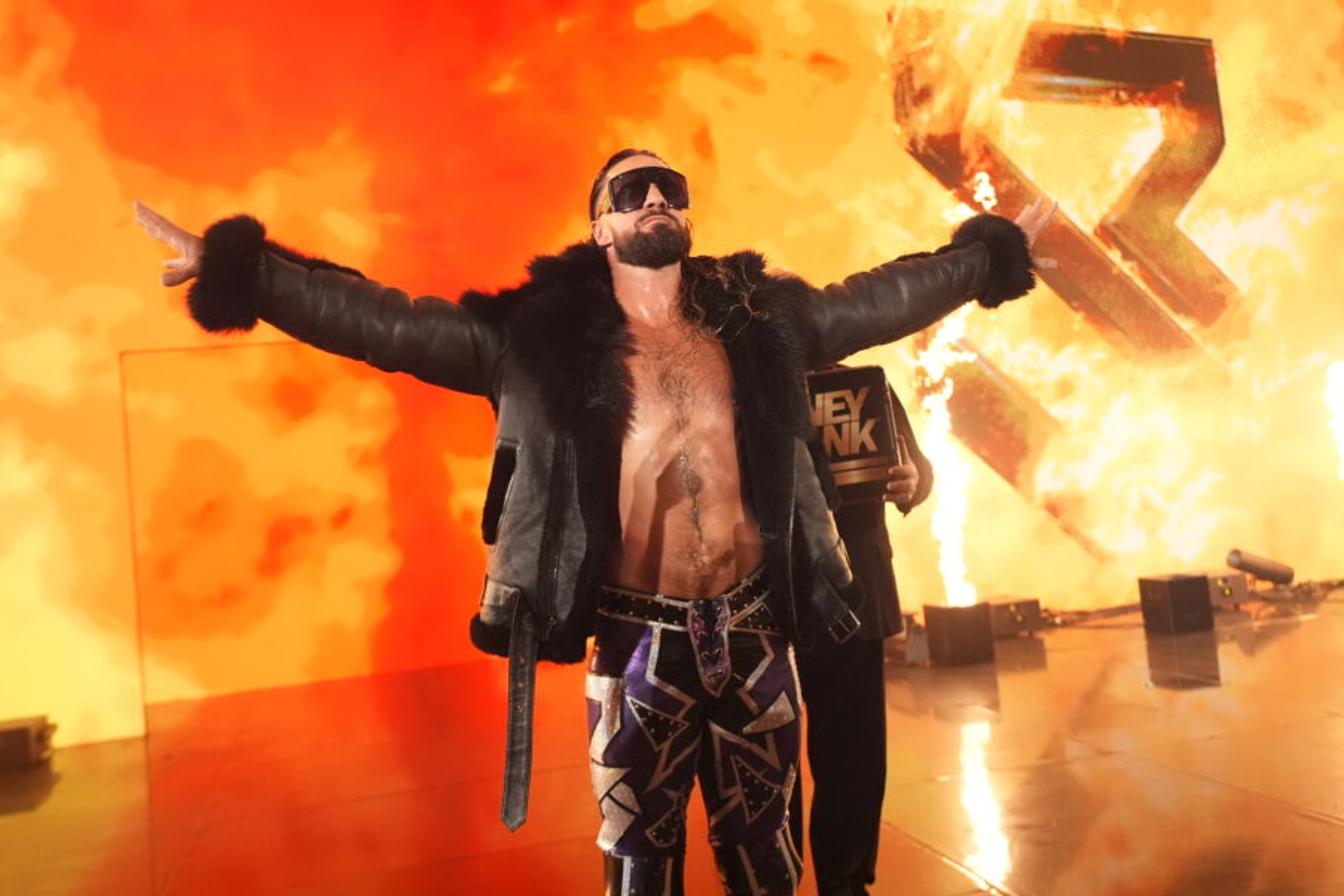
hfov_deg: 55.8
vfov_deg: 38.8
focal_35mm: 34
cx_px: 665
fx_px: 1269
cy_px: 397
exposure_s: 1/640
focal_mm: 30
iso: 6400
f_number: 2.8
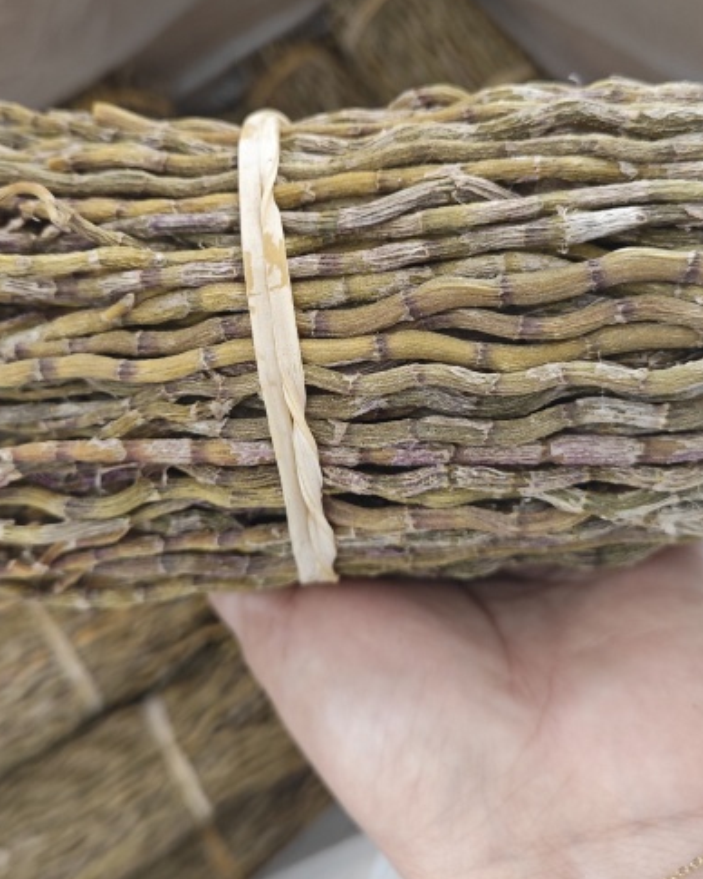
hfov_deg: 40.1
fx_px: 962
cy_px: 379
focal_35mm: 37
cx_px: 339
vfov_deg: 48.9
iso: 640
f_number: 1.8
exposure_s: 1/34.9
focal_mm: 5.43
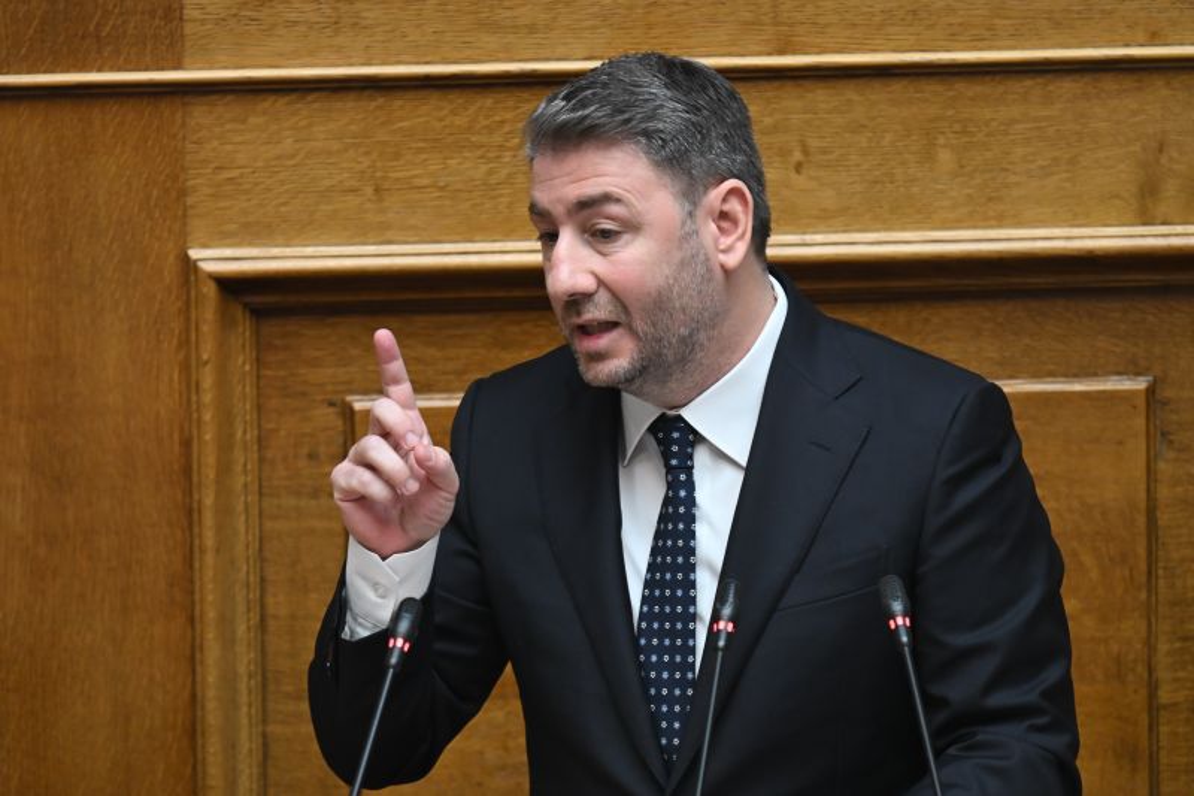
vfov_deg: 2.3
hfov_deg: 3.4
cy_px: 398
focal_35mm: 600
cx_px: 597
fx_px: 19895
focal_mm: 600
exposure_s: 1/250
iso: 3200
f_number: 6.3
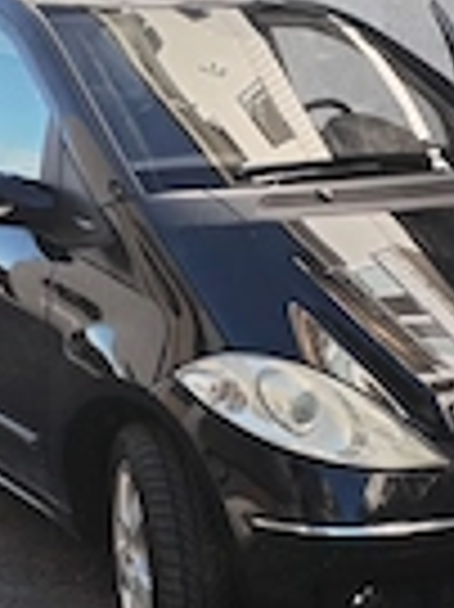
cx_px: 243
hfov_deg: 19.1
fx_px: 1349
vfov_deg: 25.3
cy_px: 378
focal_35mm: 77
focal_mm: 4.75
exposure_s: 1/689
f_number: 1.8
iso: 100
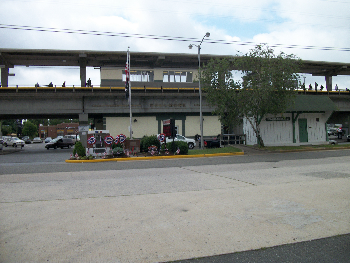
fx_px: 324
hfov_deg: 56.8
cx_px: 175
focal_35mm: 32
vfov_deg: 44.2
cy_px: 132
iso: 80
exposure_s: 1/125
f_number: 8.8
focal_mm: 5.7
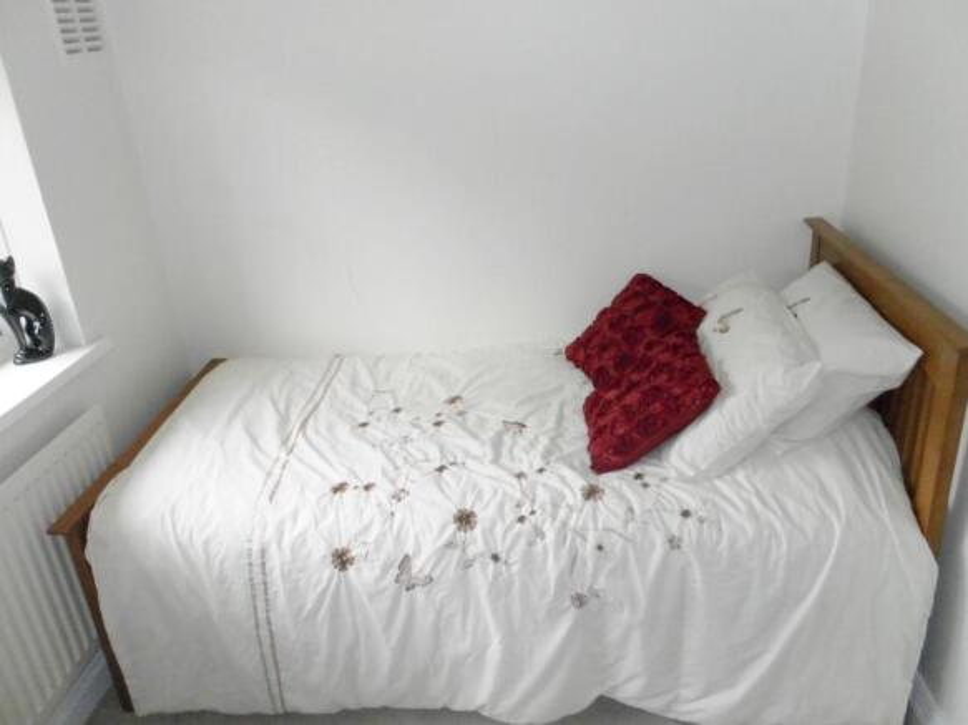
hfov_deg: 63.5
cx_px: 484
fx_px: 783
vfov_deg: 49.7
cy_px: 362
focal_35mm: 28
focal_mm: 4.9
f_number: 3.2
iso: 200
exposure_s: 1/50
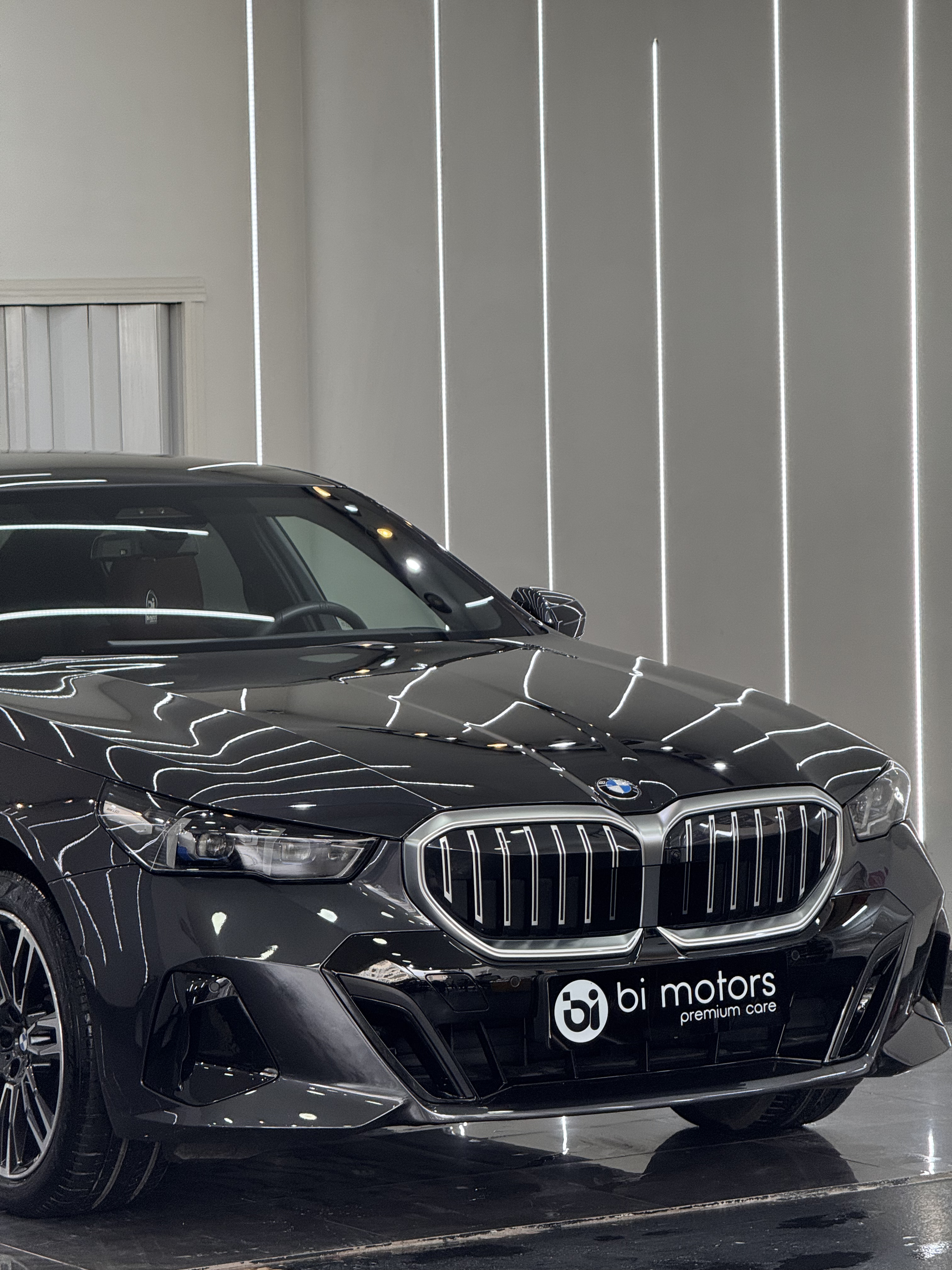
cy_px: 635
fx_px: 4400
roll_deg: +1.2
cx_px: 476
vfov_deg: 16.4
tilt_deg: -1.3
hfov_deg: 12.3
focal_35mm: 120
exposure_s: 1/100
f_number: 2.8
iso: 125
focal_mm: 15.66
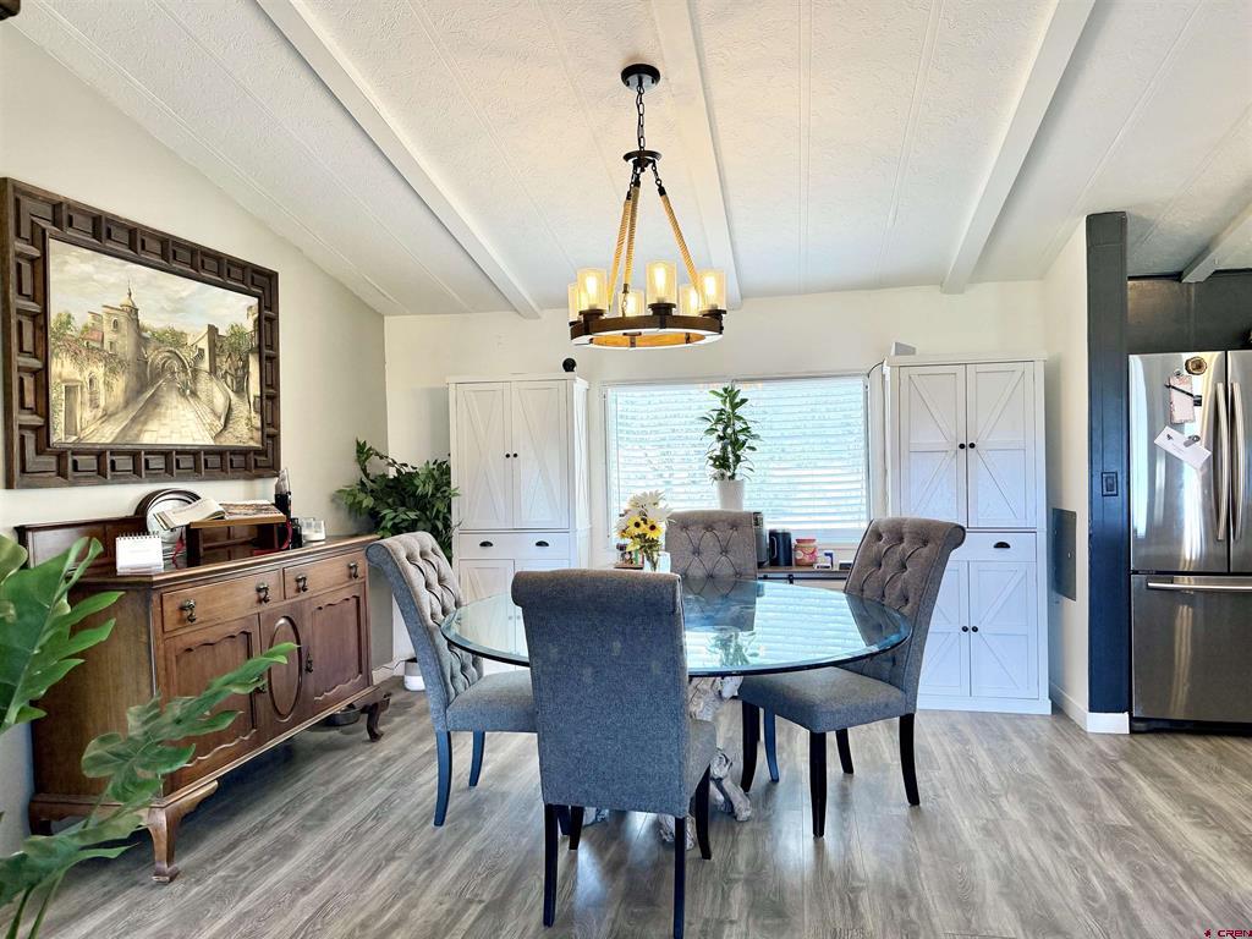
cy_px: 470
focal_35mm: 24
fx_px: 868
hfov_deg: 71.6
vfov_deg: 56.8
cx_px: 626
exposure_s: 1/153
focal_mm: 6.76
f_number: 1.78
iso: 200
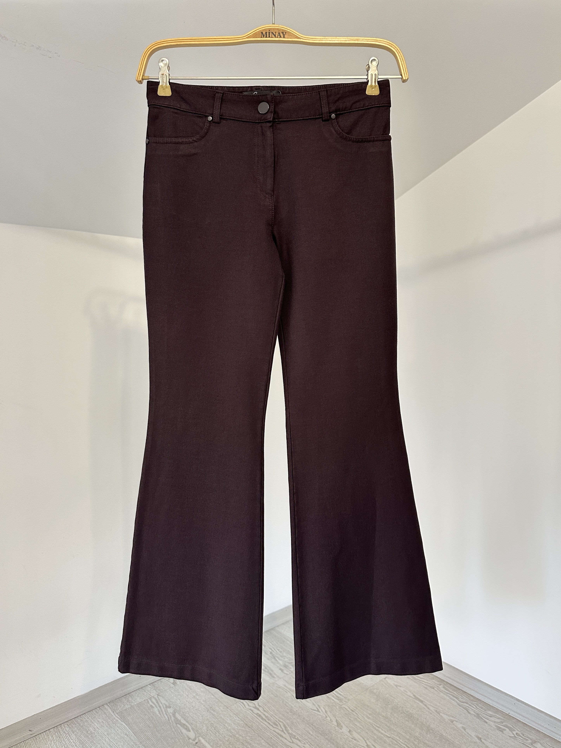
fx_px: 519
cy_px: 374
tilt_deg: -2.8
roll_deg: -1.2
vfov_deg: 71.6
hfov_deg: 56.8
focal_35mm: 24
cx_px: 280
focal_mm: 6.86
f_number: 1.78
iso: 200
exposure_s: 1/50
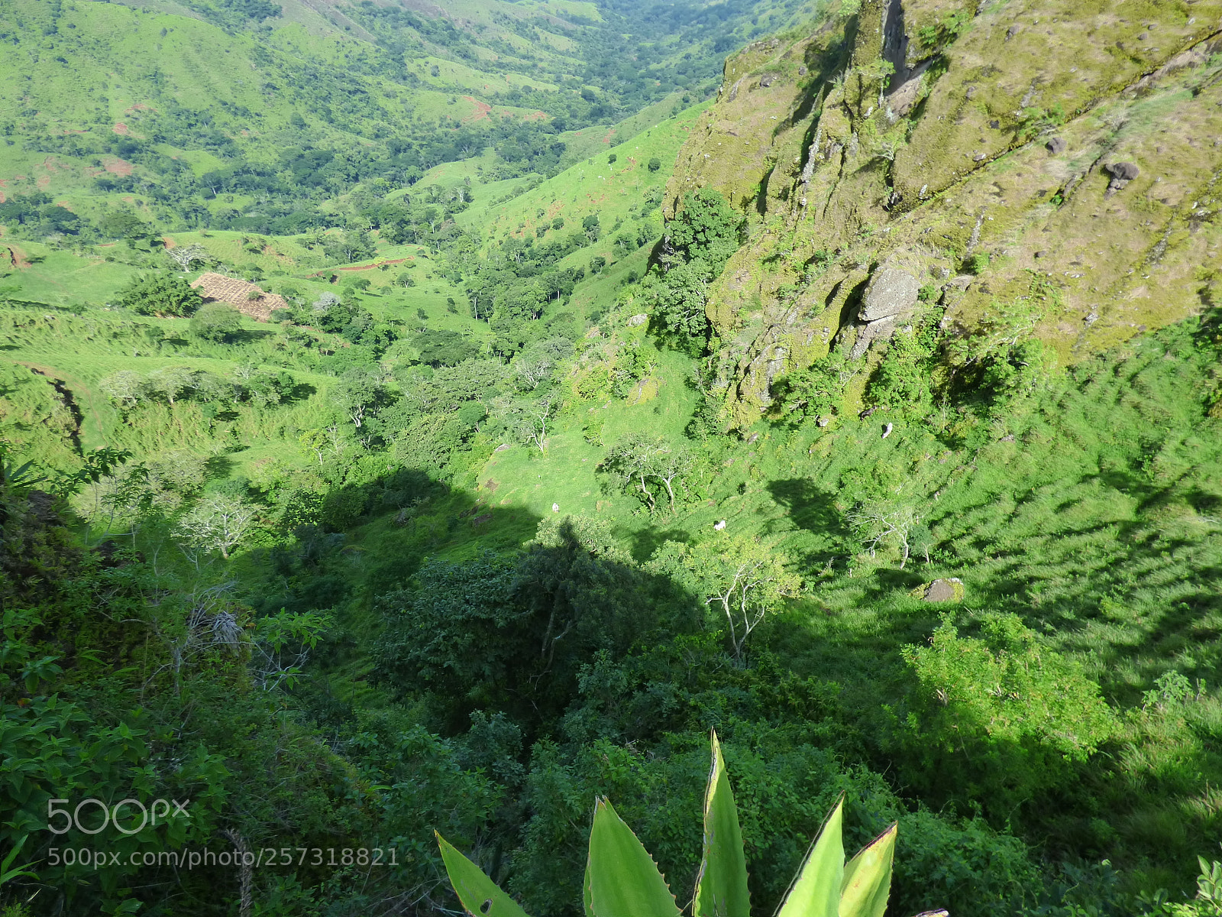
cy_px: 458
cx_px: 611
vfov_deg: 66.0
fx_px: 706
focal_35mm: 20
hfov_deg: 81.7
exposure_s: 1/640
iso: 200
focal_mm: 3.58
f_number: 3.5
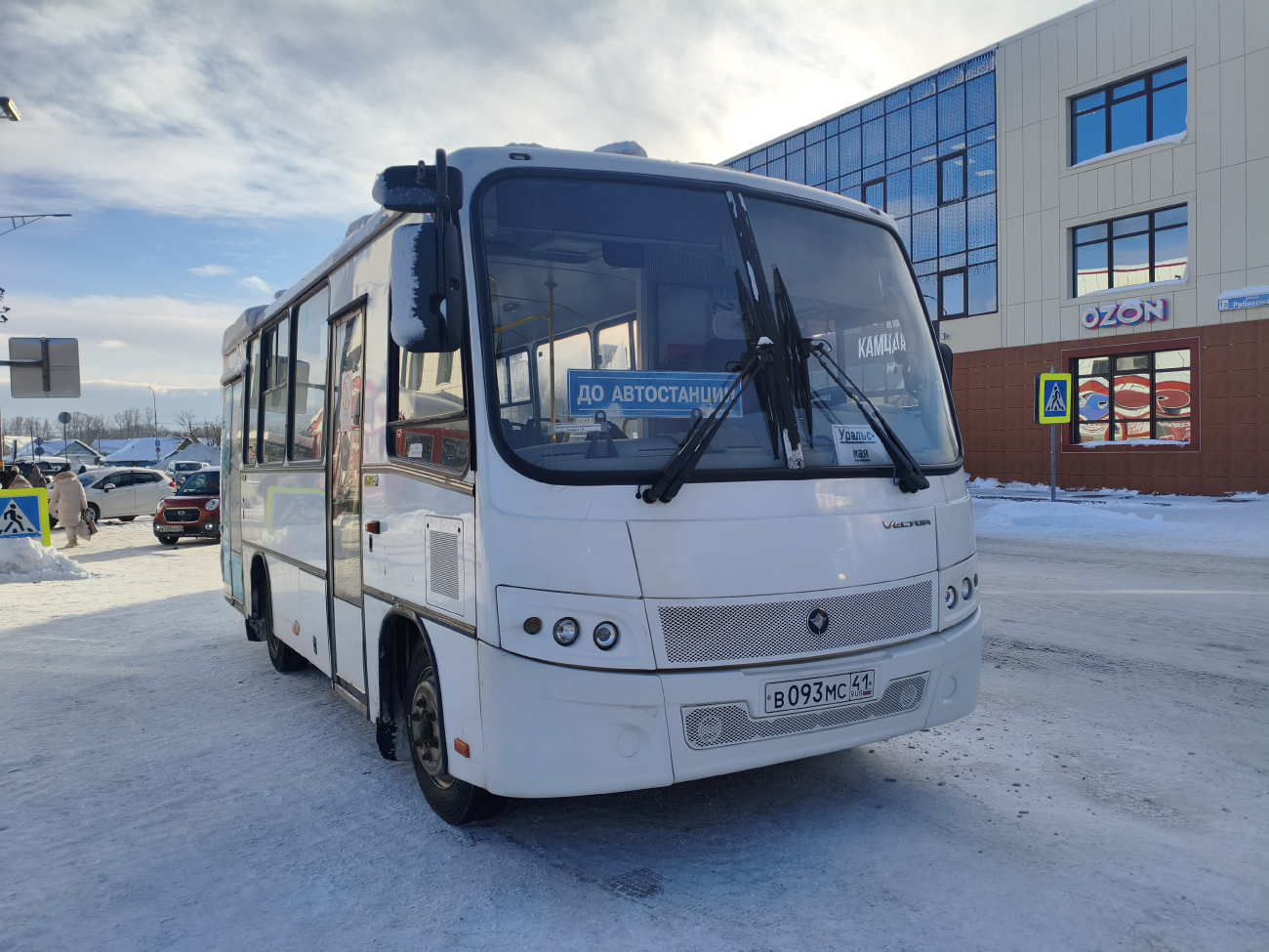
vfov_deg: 53.1
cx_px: 634
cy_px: 476
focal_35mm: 26
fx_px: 953
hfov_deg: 67.3
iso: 80
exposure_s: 1/5291
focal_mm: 4.94
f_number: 1.5
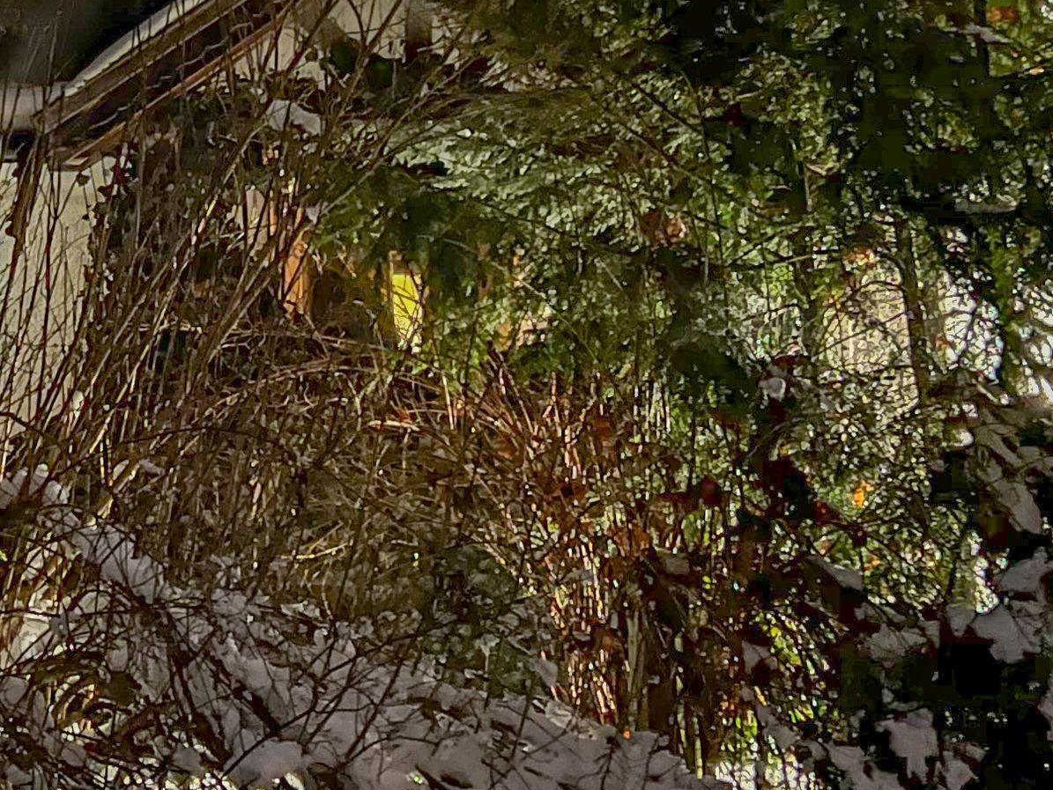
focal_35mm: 87
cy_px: 78
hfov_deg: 21.8
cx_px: 56
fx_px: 2647
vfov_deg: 16.7
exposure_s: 1/9
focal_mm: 5.7
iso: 800
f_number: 1.5
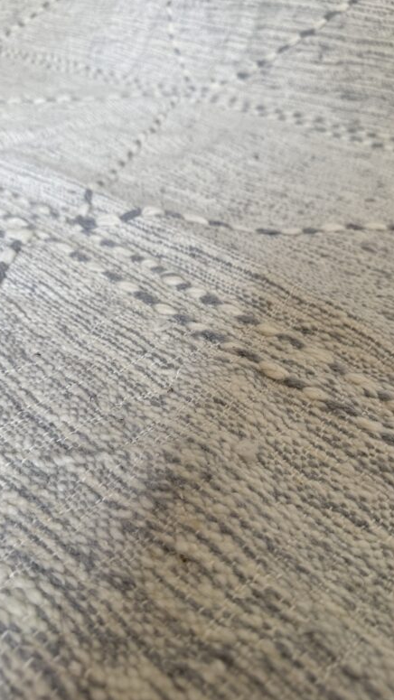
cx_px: 206
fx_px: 501
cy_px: 344
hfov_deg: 42.9
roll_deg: -2.7
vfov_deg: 69.9
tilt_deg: -36.5
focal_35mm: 27
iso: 80
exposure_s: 1/401
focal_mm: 6.76
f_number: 1.78
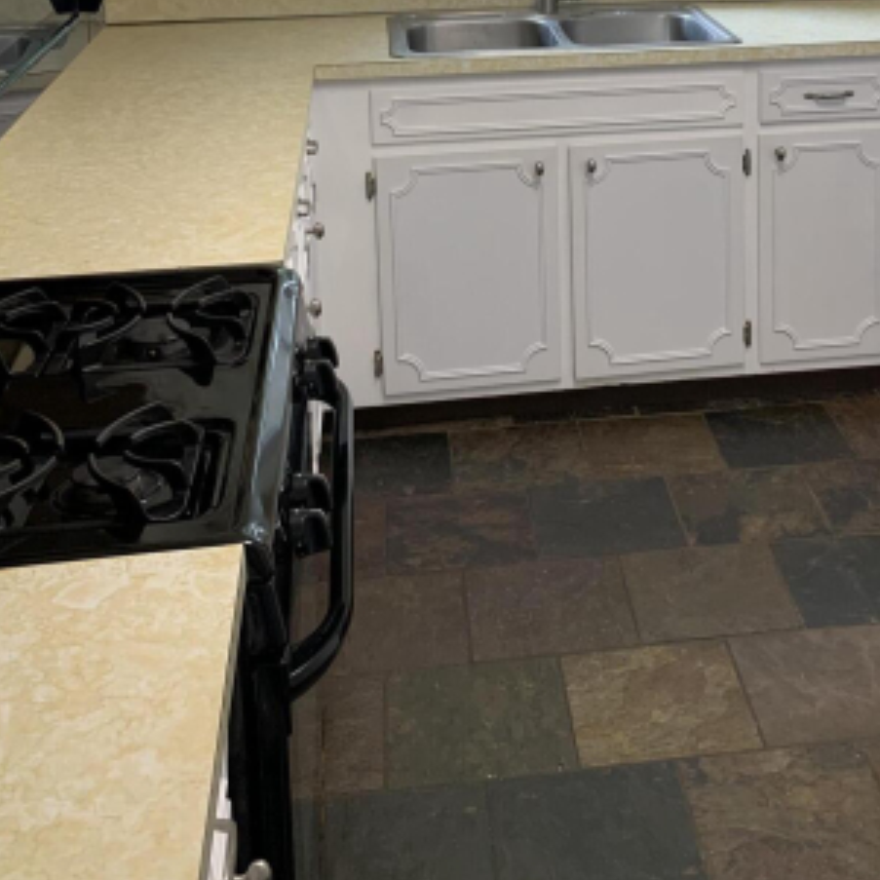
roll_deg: +1.0
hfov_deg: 32.9
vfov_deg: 31.5
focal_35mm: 51
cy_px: 54
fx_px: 1467
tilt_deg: -9.8
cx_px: 631
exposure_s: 1/60
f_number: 1.8
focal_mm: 4.25
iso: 64
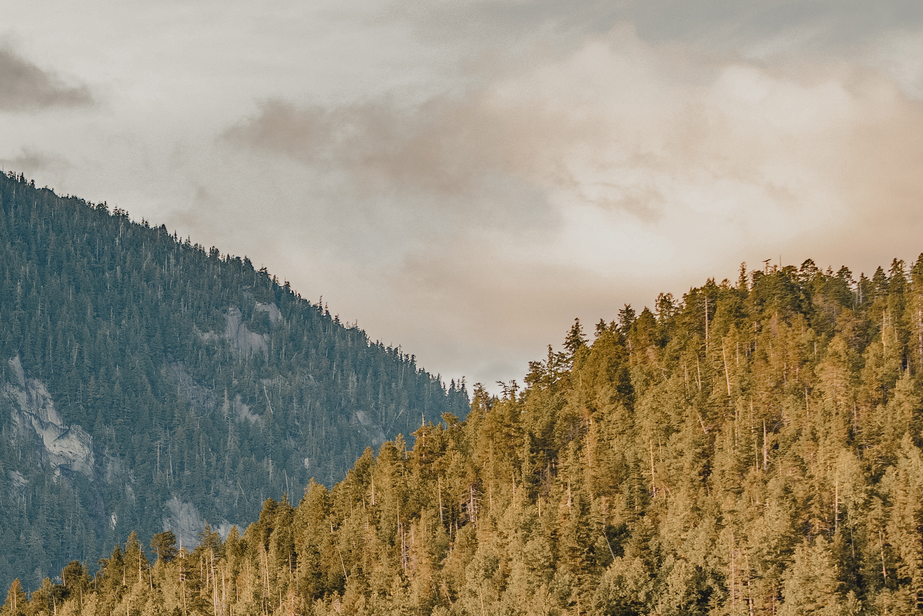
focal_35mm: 302
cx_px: -311
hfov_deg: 6.8
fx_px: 7743
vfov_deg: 4.5
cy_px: 705
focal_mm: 100
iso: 500
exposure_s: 1/200
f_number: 5.6
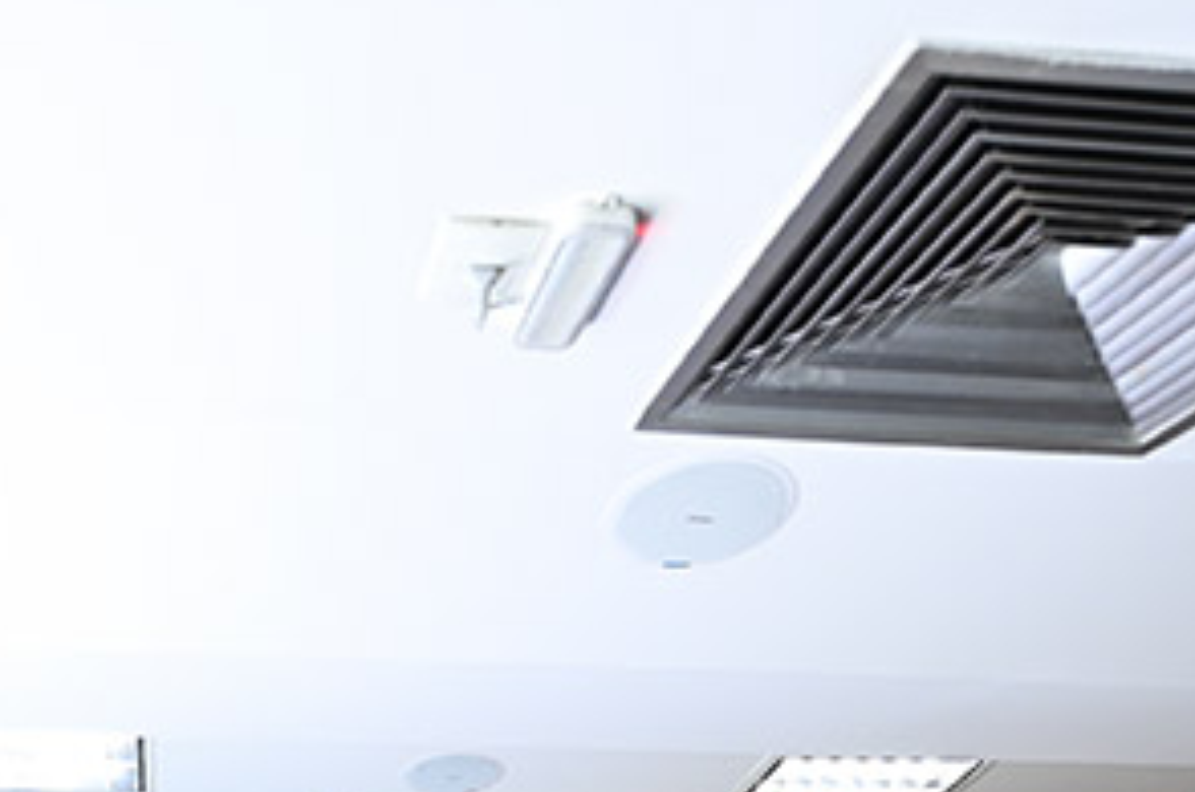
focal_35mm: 41
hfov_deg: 46.4
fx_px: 1359
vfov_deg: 26.7
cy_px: 1068
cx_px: 358
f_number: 3.2
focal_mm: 14
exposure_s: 1/100
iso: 1000
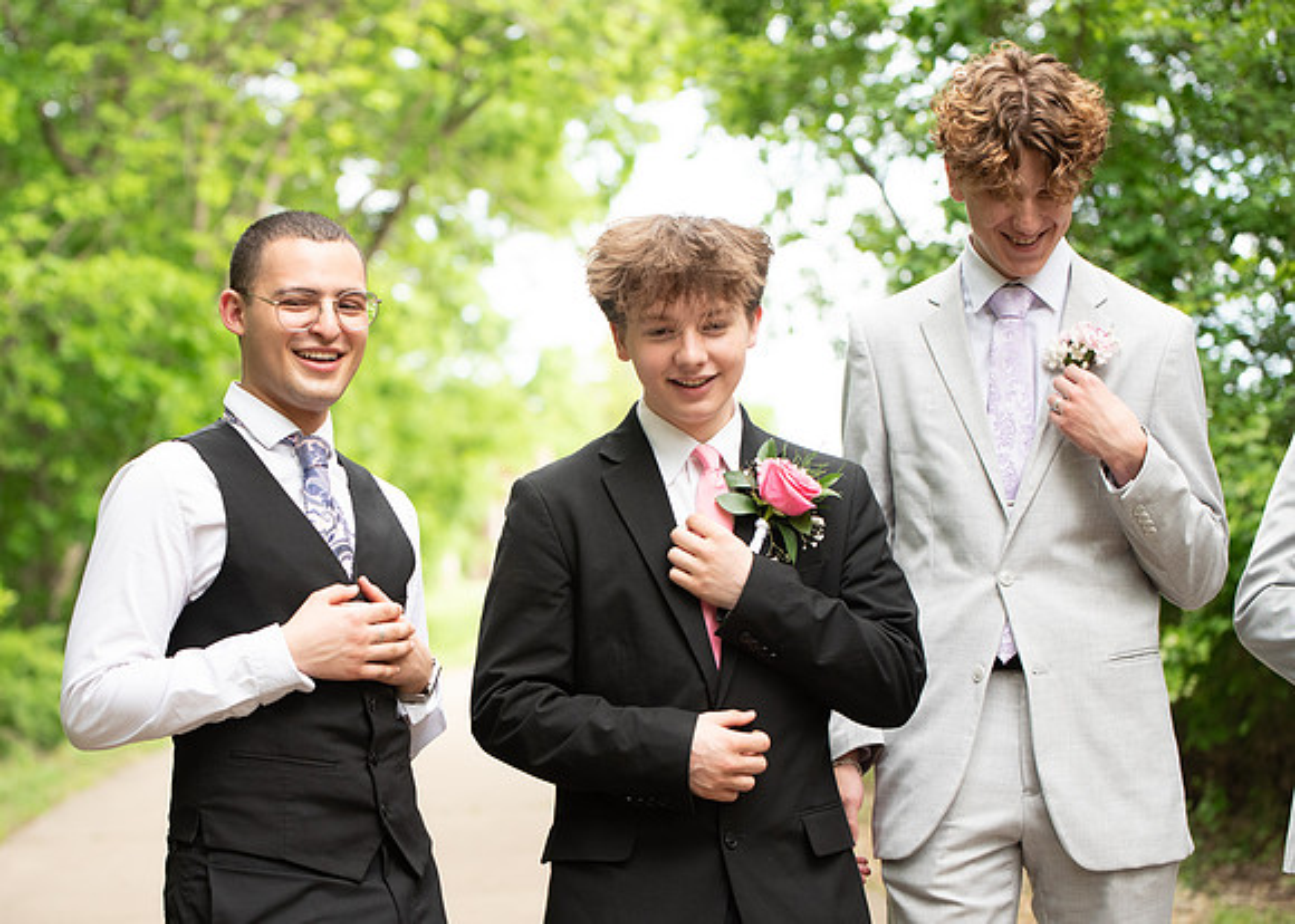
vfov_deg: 15.4
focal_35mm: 93
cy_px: 523
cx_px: 511
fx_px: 3416
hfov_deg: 21.4
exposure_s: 1/640
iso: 500
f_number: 2.8
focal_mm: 70
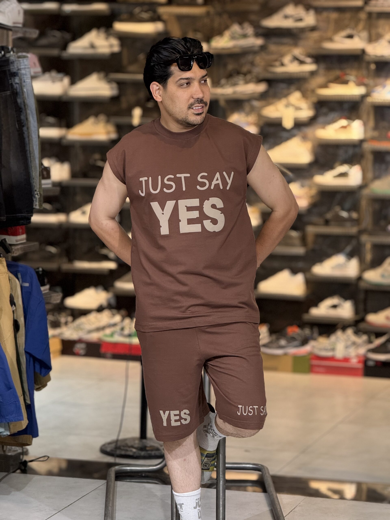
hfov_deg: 12.3
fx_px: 1803
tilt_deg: -4.6
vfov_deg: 16.4
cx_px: 195
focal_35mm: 120
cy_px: 260
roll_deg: -1.0
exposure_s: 1/100
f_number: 2.8
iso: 250
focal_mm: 15.66
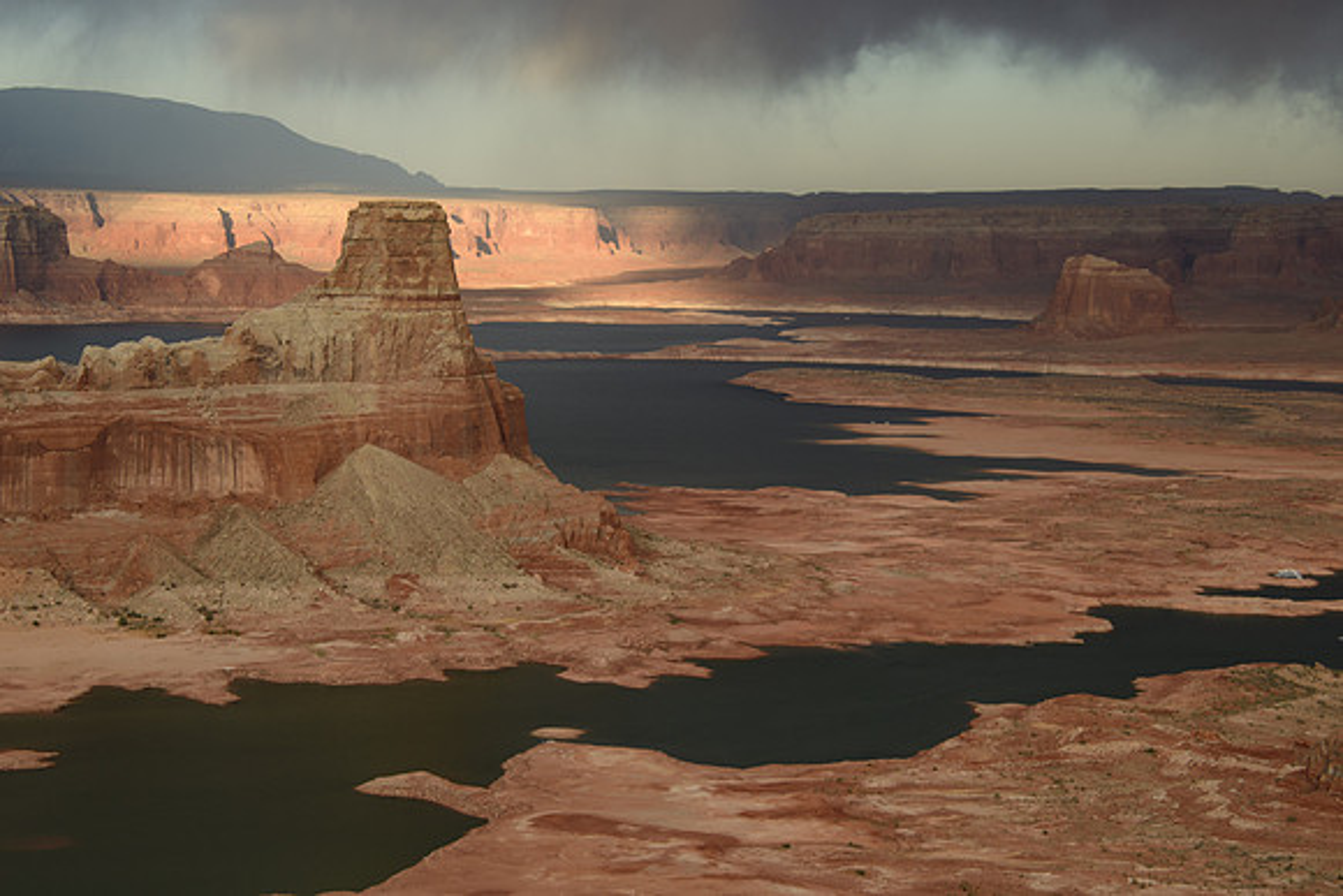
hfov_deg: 27.0
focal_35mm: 75
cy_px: 448
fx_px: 2798
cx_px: 672
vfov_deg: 18.2
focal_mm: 50
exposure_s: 1/25
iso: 200
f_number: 11
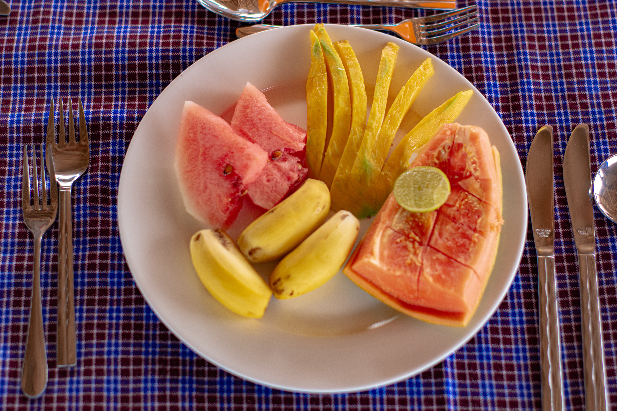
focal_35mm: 75
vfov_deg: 18.2
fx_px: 1285
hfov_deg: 27.0
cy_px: 206
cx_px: 308
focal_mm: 50
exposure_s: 1/160
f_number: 2.8
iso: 100
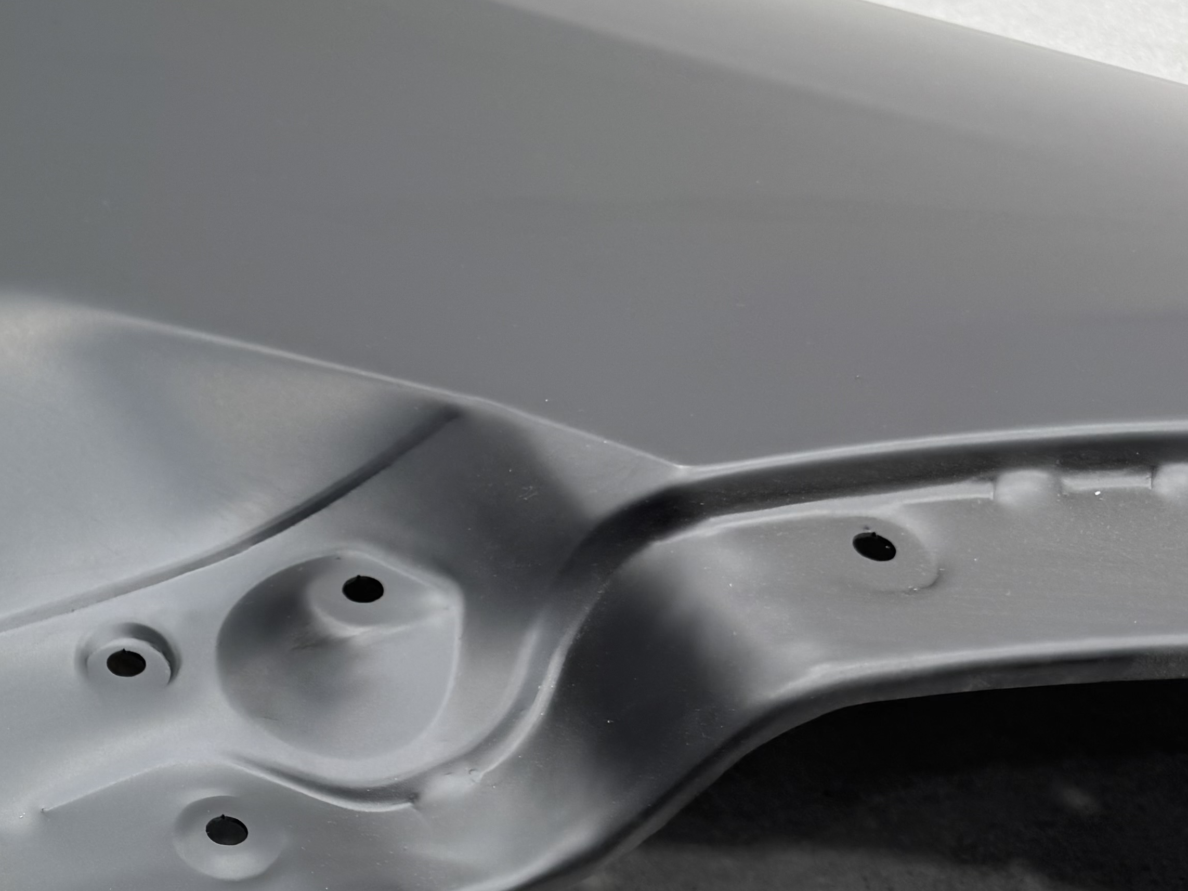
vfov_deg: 23.8
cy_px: 791
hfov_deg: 28.0
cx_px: -247
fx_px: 2059
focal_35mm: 60
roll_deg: -2.4
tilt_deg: -43.9
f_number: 1.78
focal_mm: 6.76
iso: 64
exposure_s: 1/123
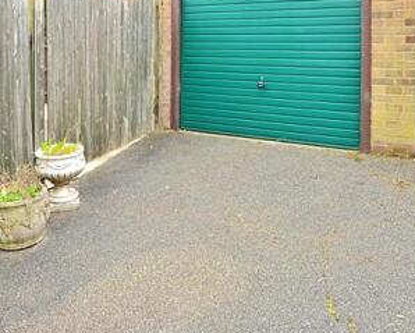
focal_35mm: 34
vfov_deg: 40.5
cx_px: 134
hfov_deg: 51.6
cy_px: 41
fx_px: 418
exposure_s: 1/25
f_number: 11
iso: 400
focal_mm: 11
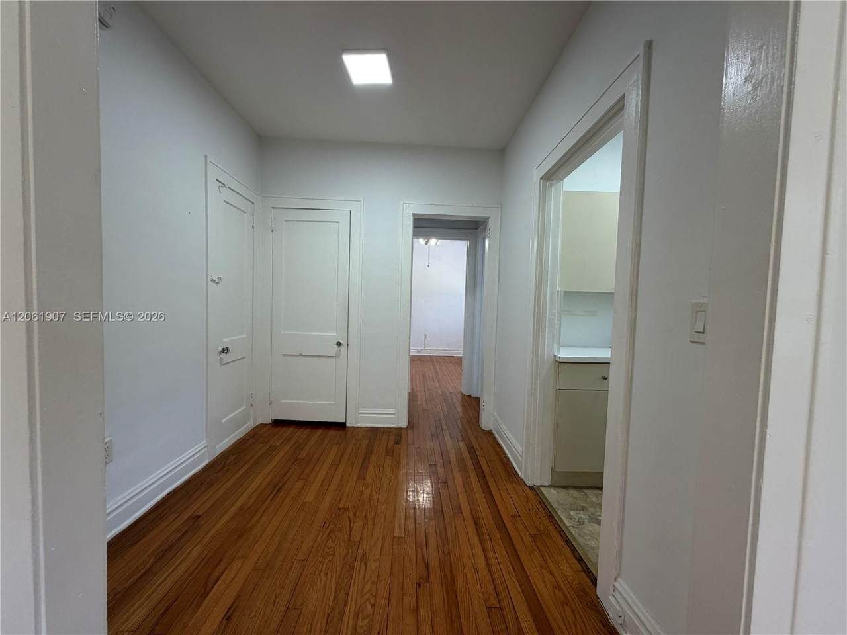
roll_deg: -1.1
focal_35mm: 14
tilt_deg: -2.3
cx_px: 424
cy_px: 318
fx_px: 343
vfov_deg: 85.7
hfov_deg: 102.1
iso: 160
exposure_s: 1/120
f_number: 2.2
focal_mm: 2.22
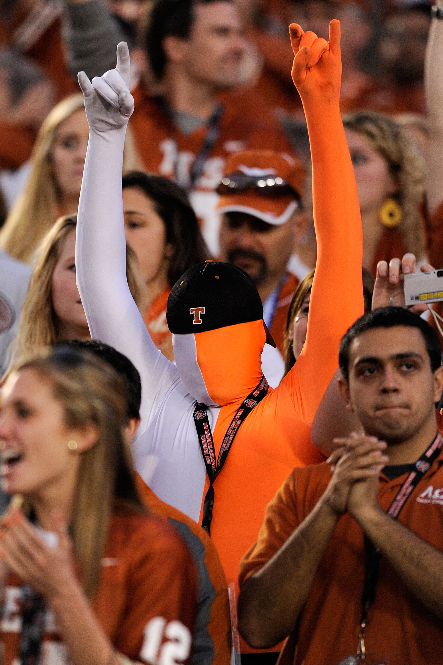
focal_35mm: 400
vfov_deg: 5.2
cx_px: 222
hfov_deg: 3.4
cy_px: 332
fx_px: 7390
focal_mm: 400
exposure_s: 1/1000
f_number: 2.8
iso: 2000
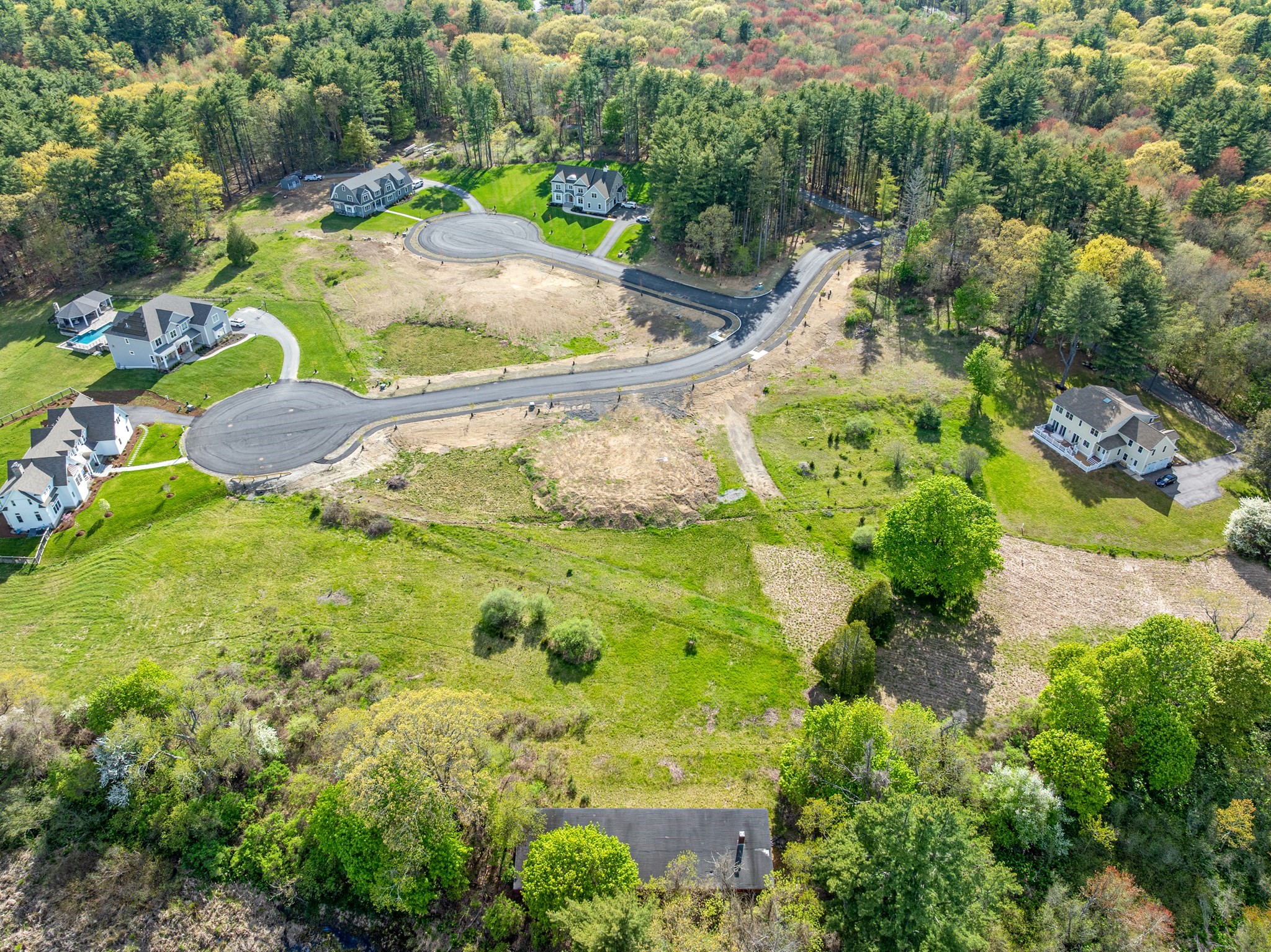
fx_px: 881
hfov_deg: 71.6
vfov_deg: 56.8
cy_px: 476
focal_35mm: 24
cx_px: 636
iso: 100
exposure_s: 1/200
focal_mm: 12.29
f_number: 5.6
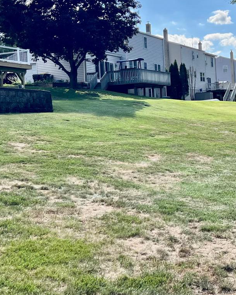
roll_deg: +3.0
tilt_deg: +3.2
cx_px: 180
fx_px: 594
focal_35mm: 68
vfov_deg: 27.7
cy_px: 91
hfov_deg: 22.3
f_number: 1.5
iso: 50
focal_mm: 5.7
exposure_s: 1/4274
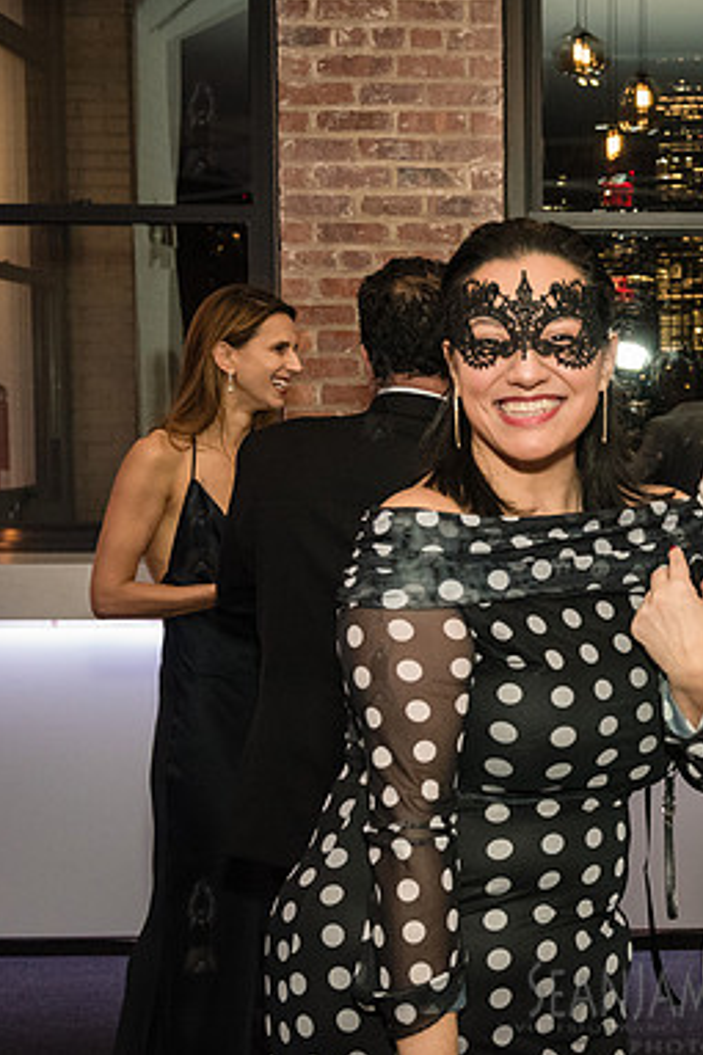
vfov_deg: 34.5
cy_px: 525
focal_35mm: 58
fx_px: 1700
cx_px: 733
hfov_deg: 22.3
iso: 5000
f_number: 4.5
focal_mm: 36
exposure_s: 1/160
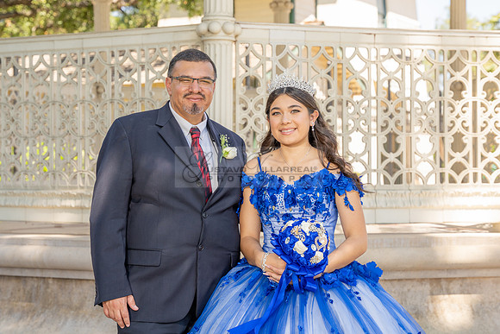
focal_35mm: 71
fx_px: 984
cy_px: 143
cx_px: 250
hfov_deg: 28.5
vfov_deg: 19.2
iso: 125
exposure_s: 1/200
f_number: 4.5
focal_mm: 62
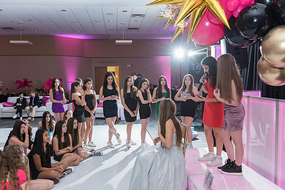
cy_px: 95
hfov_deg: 58.7
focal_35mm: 32
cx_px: 142
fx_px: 253
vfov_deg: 41.1
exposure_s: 1/100
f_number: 4
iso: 1250
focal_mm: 32
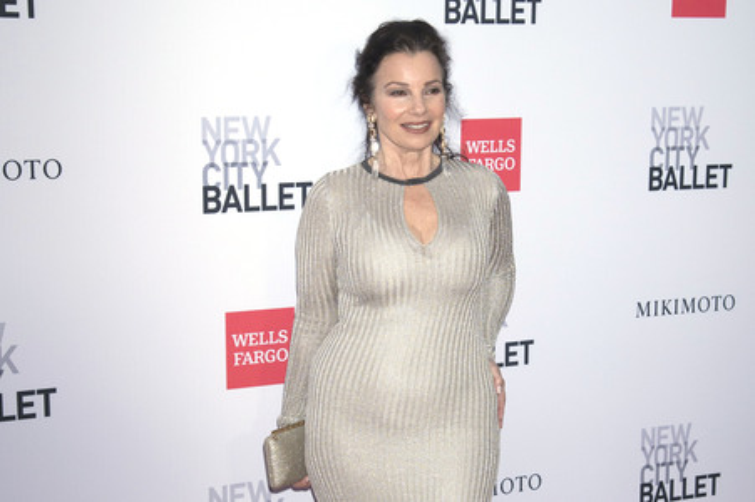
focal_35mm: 50
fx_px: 1048
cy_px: 251
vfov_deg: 27.0
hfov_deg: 39.6
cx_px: 378
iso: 640
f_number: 7.1
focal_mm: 50
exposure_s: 1/200
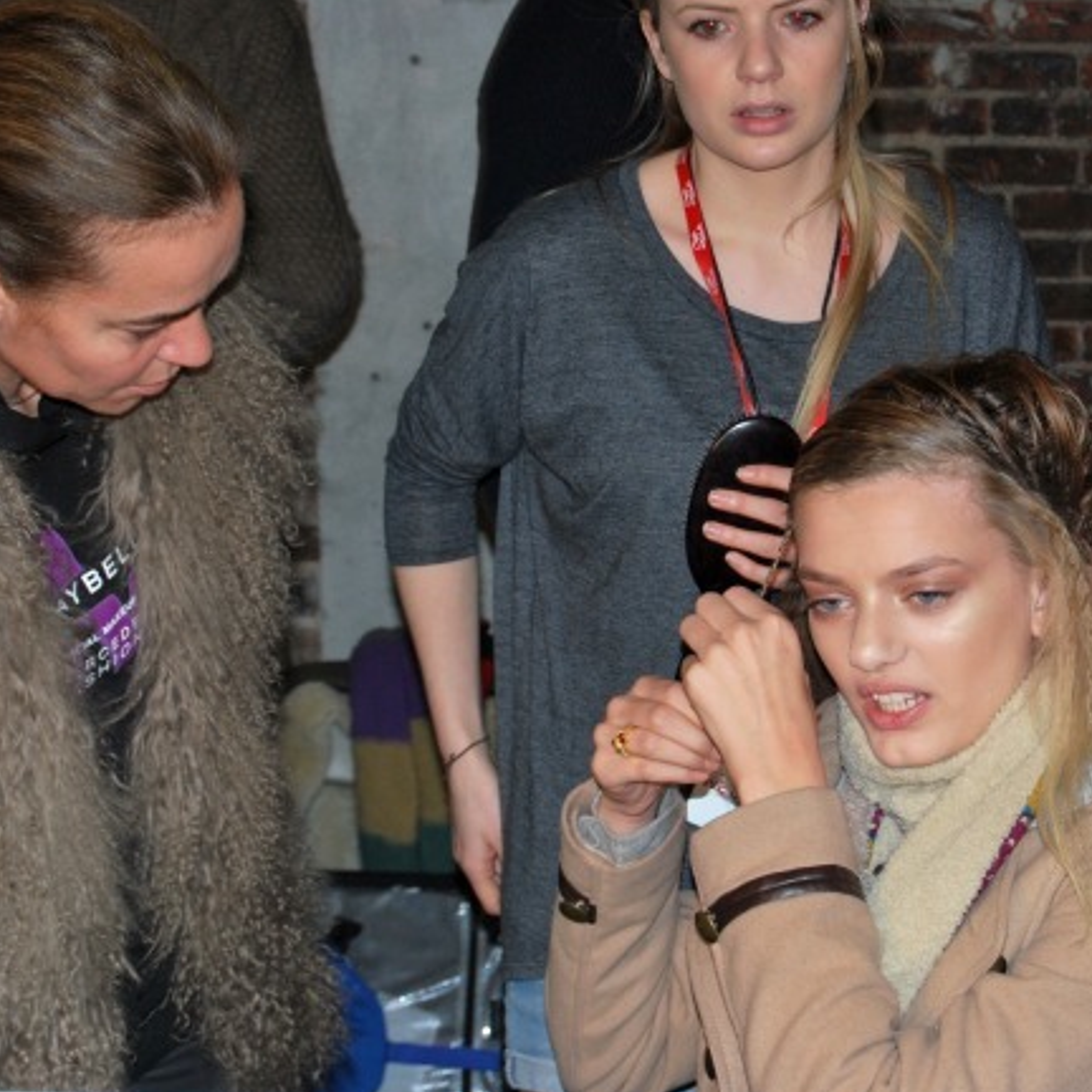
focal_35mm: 106
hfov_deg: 16.4
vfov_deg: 16.5
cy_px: 547
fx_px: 3770
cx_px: 758
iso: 200
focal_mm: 55
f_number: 5.6
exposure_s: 1/60
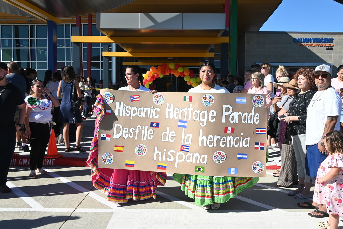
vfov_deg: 36.9
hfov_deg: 53.1
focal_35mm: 36
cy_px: 114
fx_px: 343
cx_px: 172
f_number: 7.1
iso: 100
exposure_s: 1/400
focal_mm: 24
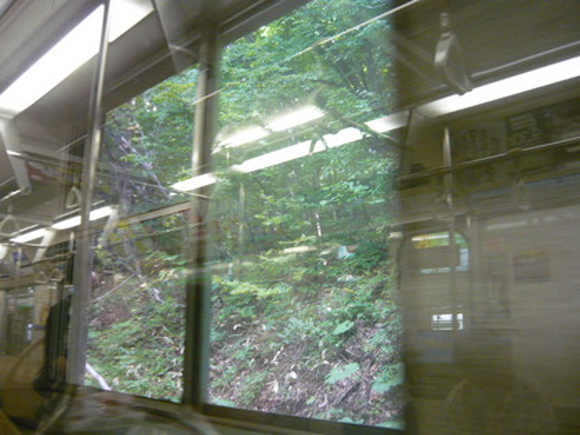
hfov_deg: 55.4
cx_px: 290
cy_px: 218
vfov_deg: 42.9
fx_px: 553
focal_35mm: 33
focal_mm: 5.5
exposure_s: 1/25
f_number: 2.8
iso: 400
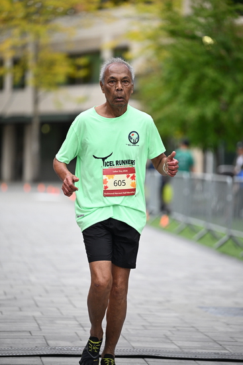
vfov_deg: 12.8
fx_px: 1619
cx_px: 122
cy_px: 182
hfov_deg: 8.6
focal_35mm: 160
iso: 1600
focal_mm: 160
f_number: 2.8
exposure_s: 1/5000
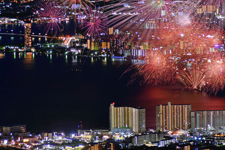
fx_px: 612
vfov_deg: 13.9
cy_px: 37
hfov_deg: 20.8
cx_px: 133
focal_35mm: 98
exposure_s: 9.3
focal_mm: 62
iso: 100
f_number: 4.5
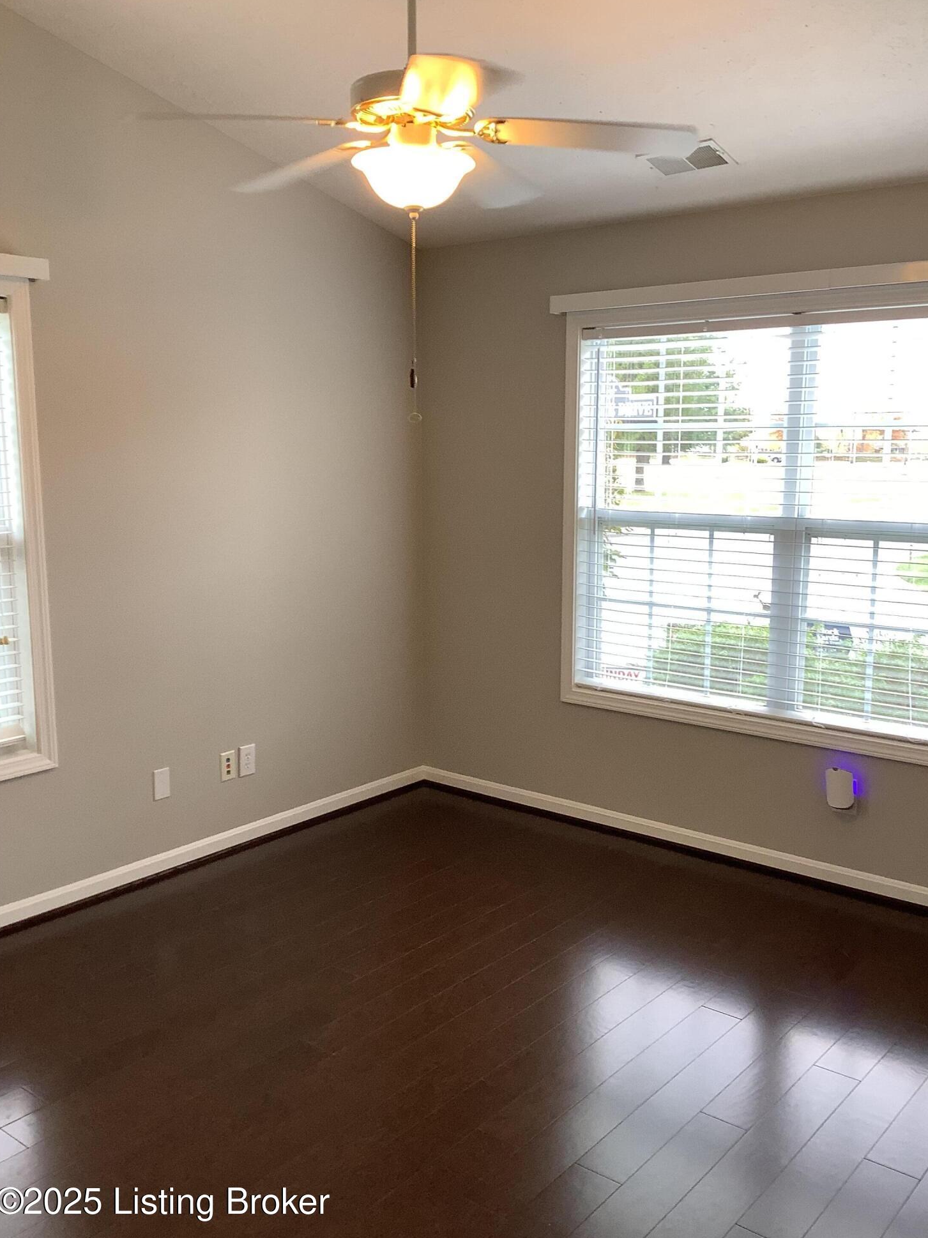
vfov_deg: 56.8
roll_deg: +0.0
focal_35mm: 32
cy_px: 621
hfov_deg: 44.2
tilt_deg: -7.7
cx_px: 472
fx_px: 1144
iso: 64
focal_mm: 3.3
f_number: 2.4
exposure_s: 1/60
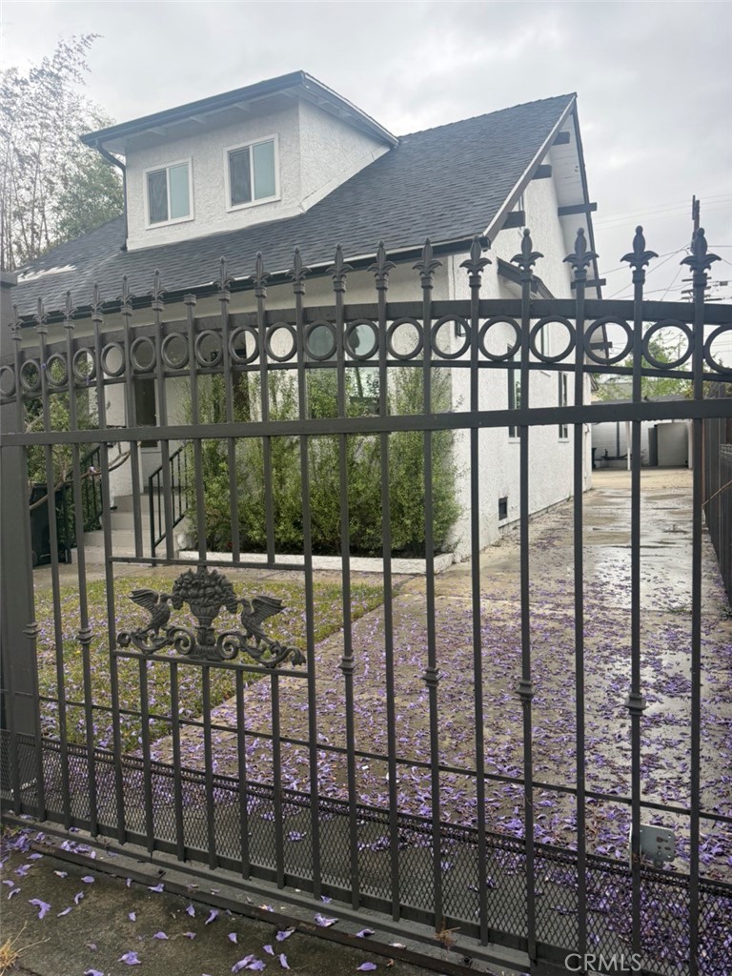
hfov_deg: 56.8
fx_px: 677
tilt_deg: -0.3
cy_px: 488
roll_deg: +1.8
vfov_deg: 71.6
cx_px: 366
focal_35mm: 24
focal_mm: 6.76
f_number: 1.78
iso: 100
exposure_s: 1/955
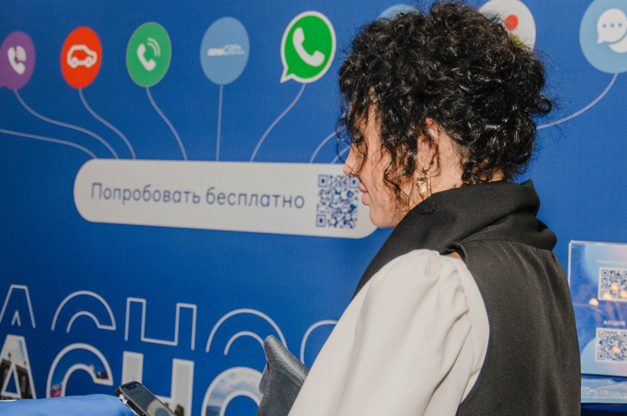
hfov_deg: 26.0
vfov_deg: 17.4
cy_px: 178
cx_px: 386
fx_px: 1356
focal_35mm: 78
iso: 320
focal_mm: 32
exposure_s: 1/125
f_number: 4.2
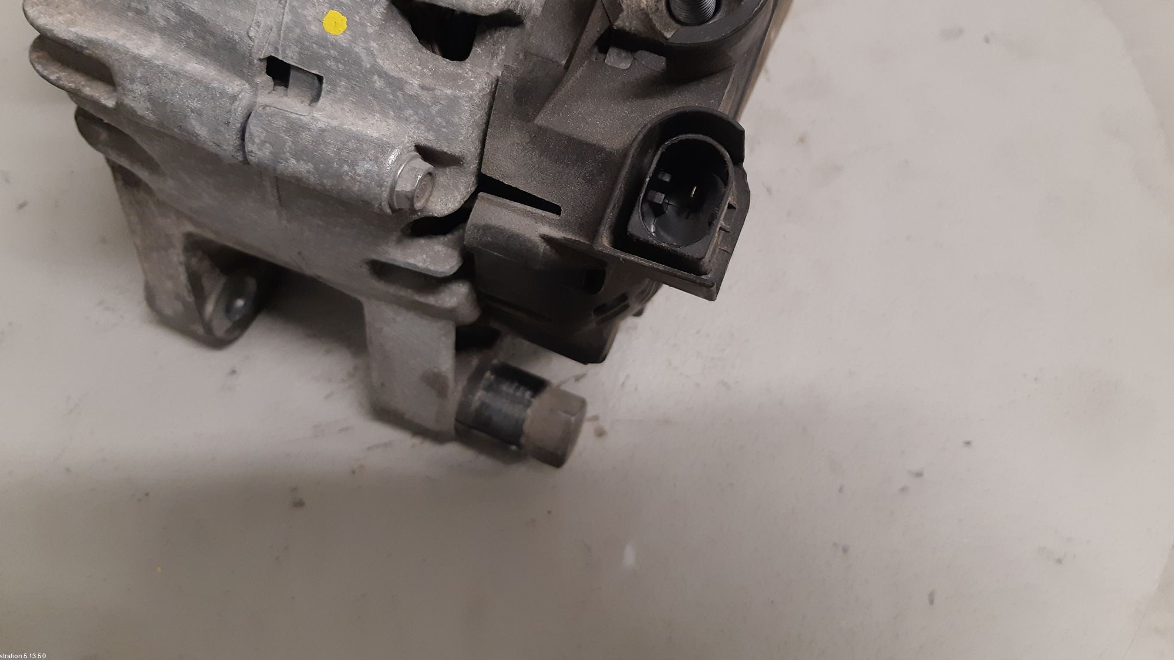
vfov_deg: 39.6
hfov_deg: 66.1
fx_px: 903
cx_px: 585
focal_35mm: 29
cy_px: 211
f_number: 1.7
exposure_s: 1/50
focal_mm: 3.93
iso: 200
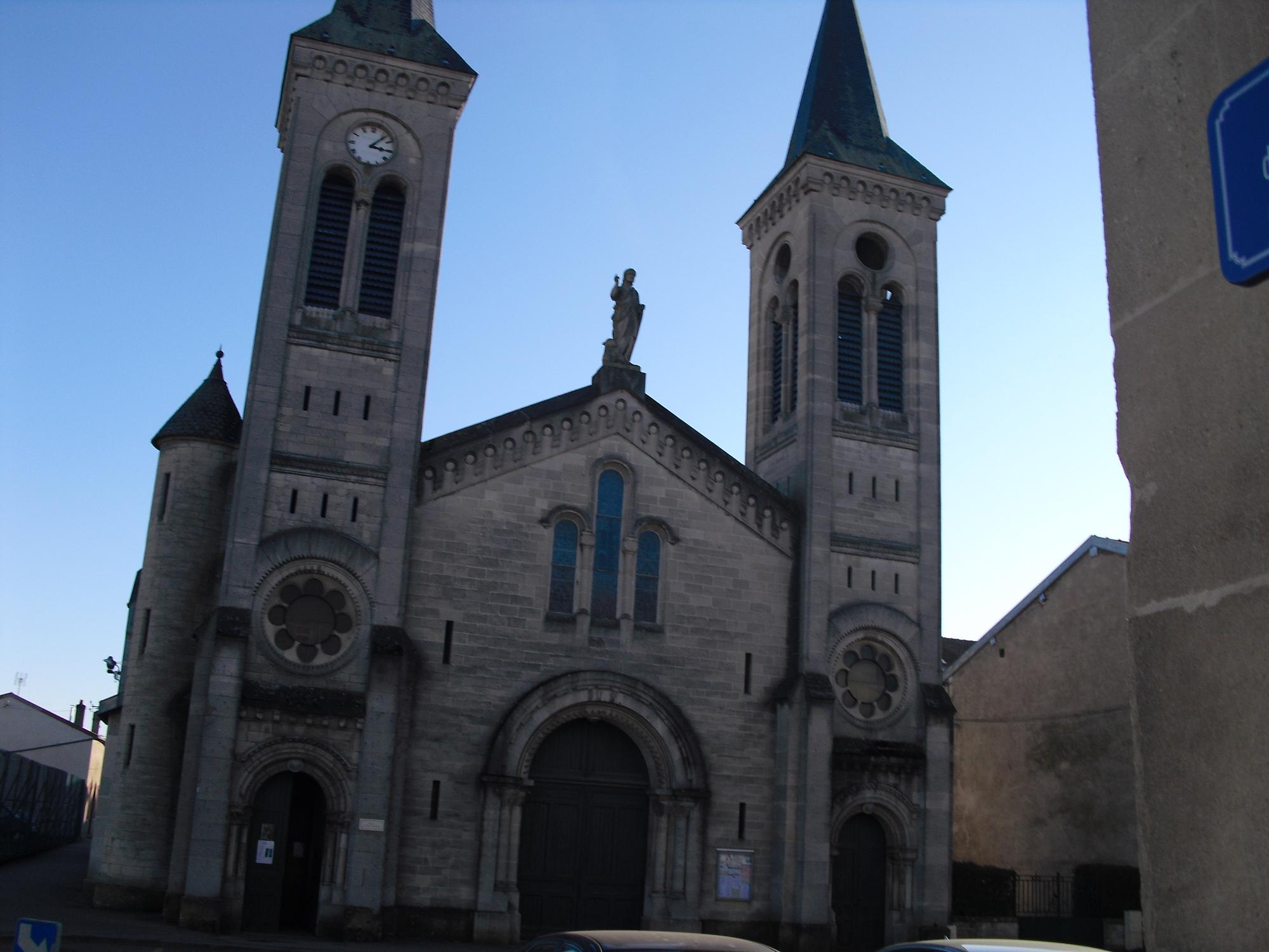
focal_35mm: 36
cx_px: 634
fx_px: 1320
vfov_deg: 39.7
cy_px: 476
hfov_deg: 51.4
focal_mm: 6.3
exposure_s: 1/100
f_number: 7.8
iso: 64
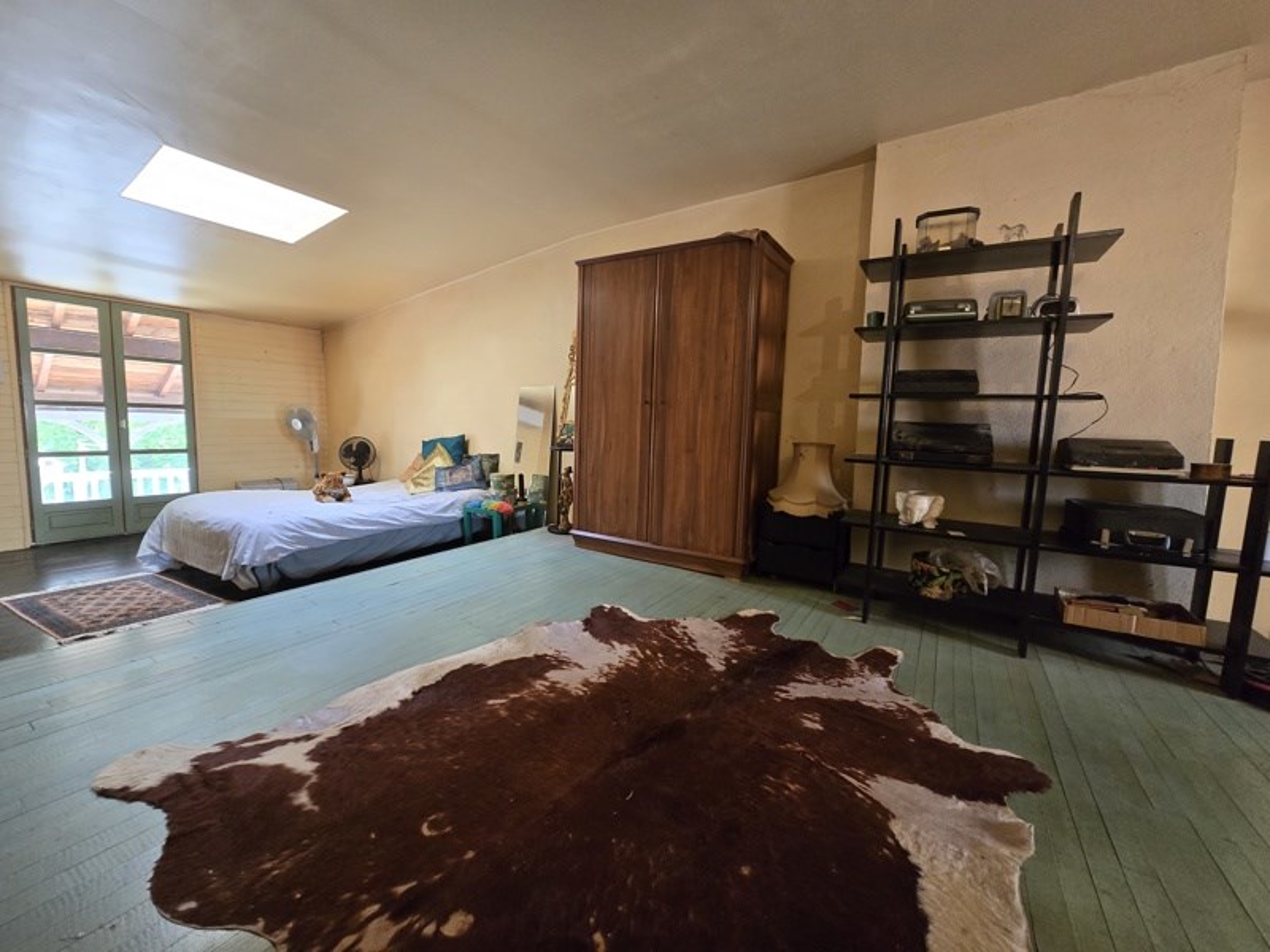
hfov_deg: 106.2
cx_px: 635
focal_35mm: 13
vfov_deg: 89.9
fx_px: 477
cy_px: 476
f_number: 2.2
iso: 640
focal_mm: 2.2
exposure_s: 1/60
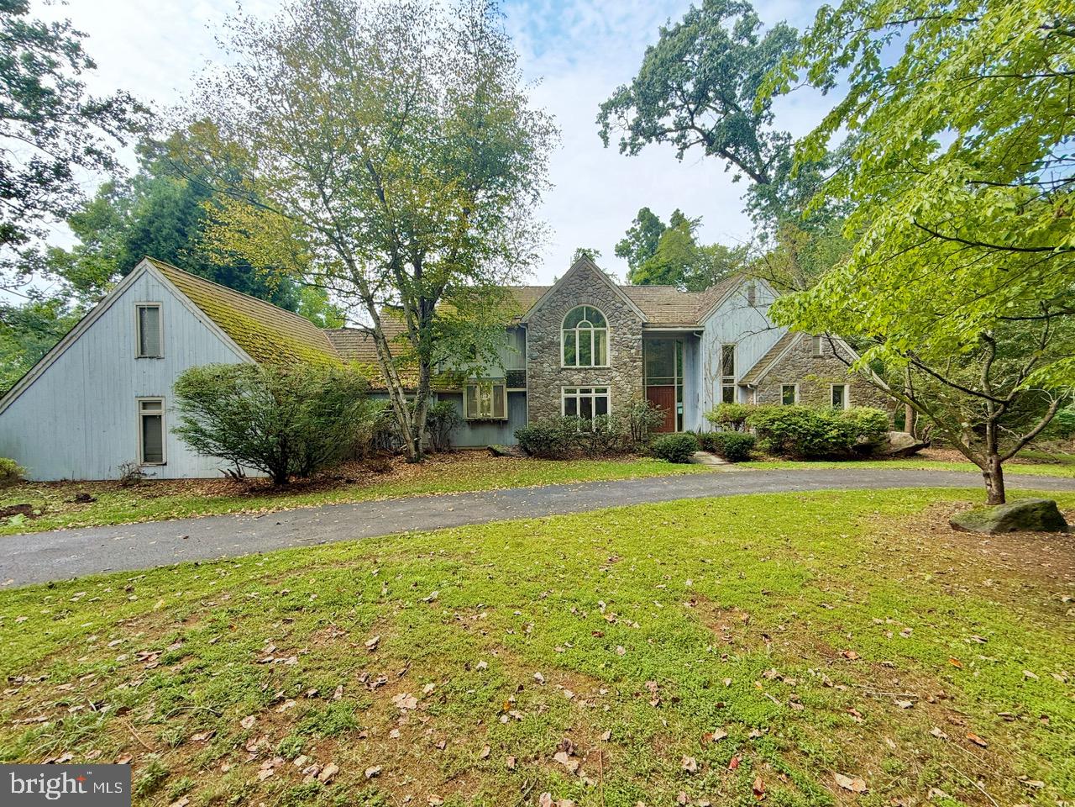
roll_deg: +0.8
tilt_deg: +0.0
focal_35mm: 14
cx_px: 538
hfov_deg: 102.1
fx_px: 435
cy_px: 404
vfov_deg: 85.7
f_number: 2.2
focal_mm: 2.22
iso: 64
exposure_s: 1/381
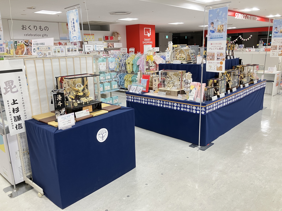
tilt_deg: -13.9
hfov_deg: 63.4
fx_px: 228
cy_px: 106
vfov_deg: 49.7
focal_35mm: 28
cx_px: 141
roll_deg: +1.2
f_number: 1.8
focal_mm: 3.99
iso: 64
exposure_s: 1/60
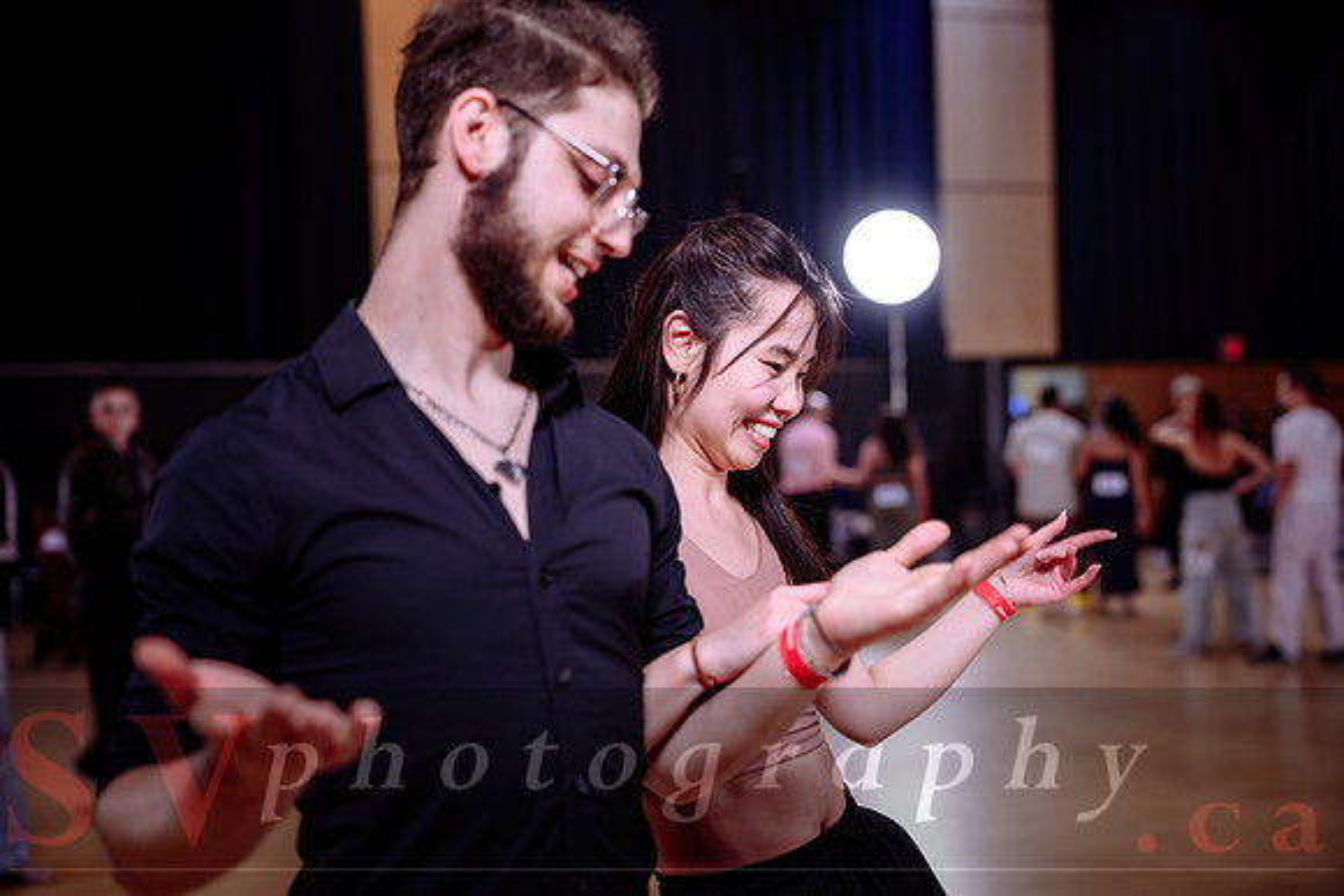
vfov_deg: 32.6
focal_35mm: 41
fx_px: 1531
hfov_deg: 47.4
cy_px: 448
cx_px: 672
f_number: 2
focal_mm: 41
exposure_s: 1/250
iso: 1250
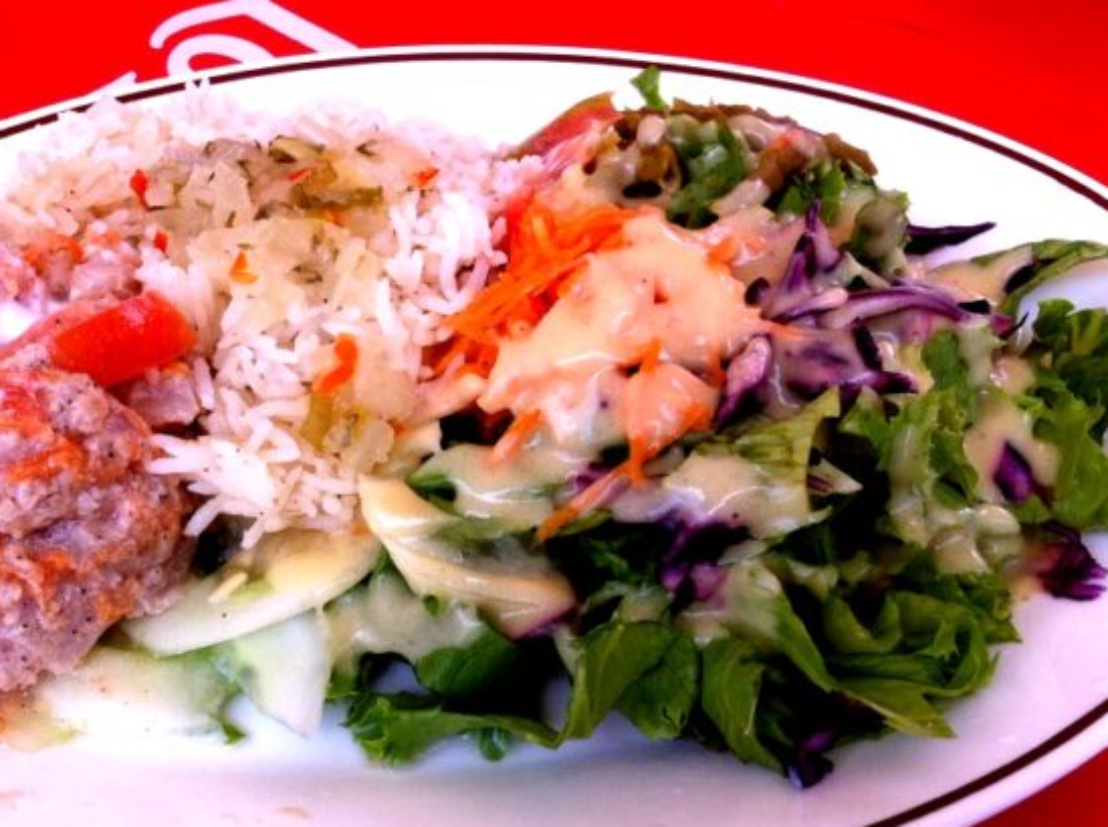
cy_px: 434
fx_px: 1630
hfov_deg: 37.4
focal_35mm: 51
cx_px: 460
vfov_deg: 28.5
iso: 80
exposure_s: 1/355
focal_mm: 3.85
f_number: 2.8
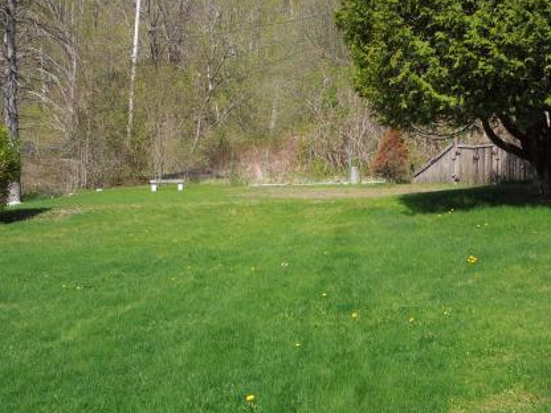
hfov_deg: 32.2
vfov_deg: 24.3
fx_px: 955
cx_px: 297
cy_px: 143
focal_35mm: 60
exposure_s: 1/640
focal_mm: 7.8
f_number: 3.9
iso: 100
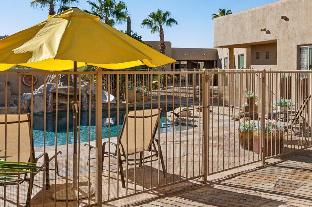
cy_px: 67
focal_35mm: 42
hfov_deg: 43.3
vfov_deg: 31.6
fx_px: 364
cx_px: 268
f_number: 8
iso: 320
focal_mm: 20
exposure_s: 1/1000
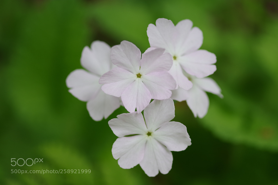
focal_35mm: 75
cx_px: 139
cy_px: 92
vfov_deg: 18.2
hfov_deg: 27.0
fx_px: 579
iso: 200
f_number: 2.8
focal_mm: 50
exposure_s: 1/250
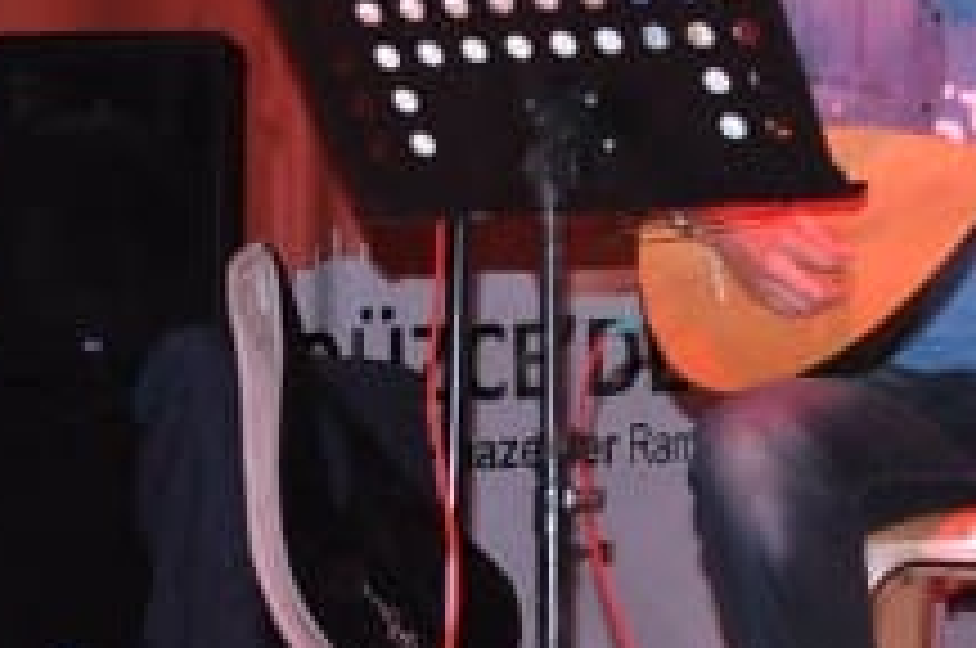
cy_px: 119
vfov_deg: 11.8
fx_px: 3113
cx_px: 1084
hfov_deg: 17.2
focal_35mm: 115
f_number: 4
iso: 1600
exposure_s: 1/200
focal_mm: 26
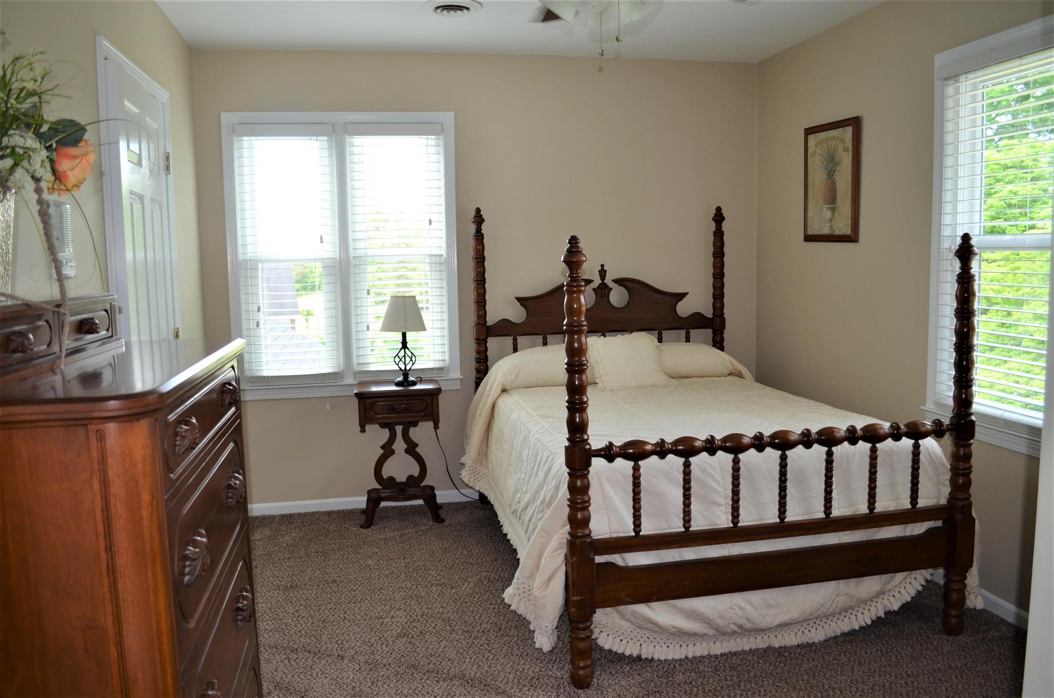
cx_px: 527
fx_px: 789
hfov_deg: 67.5
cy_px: 349
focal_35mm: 27
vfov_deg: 47.7
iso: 400
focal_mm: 18
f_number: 3.5
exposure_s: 1/125
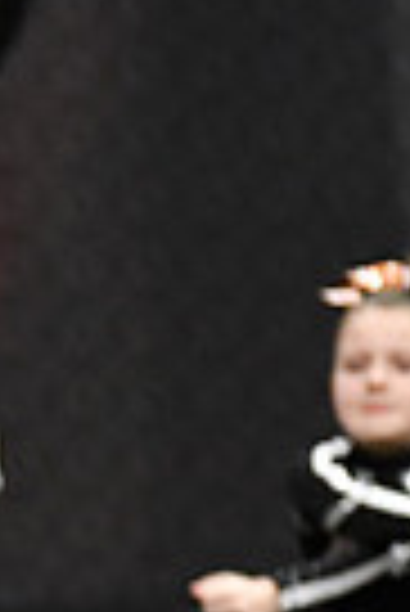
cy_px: 844
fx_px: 14142
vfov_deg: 2.5
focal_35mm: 830
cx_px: -757
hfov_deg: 1.7
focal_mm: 130
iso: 5000
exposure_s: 1/800
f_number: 2.8
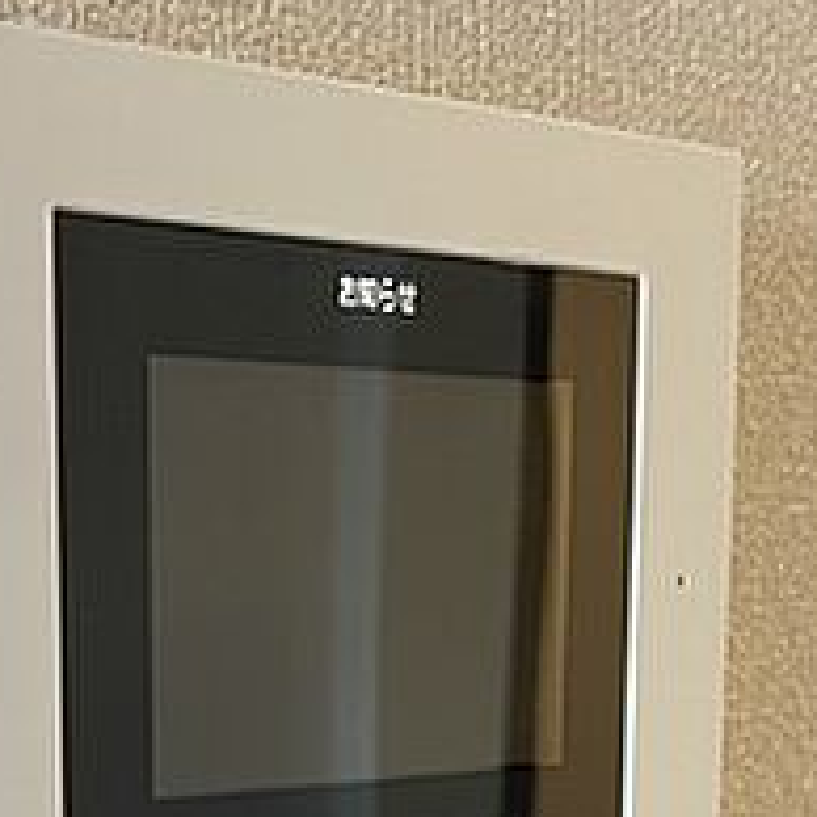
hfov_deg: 22.7
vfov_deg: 21.8
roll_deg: -0.4
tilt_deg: -7.6
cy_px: 838
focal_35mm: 76
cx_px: 274
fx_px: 2029
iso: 400
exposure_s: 1/60
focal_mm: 5.7
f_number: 1.5
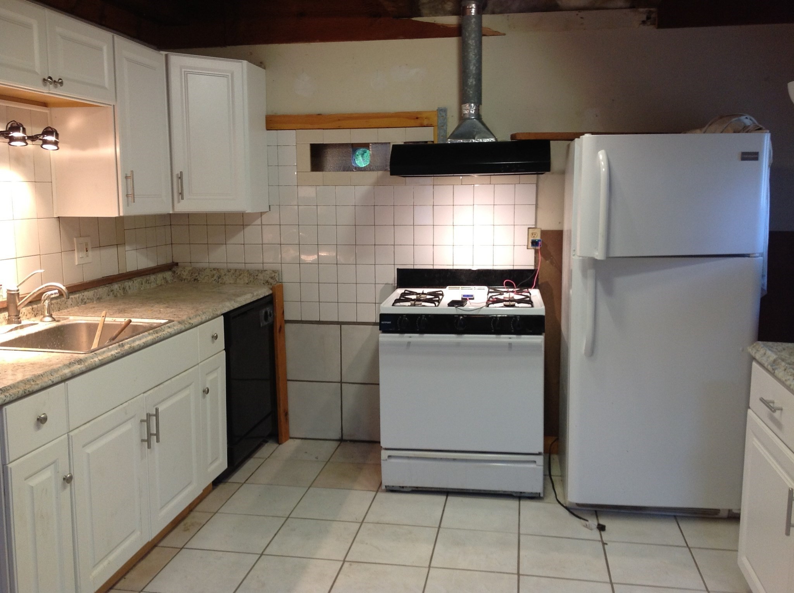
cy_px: 296
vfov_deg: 40.6
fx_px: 802
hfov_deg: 52.7
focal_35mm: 35
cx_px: 397
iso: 80
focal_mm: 4.28
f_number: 2.4
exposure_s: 1/15
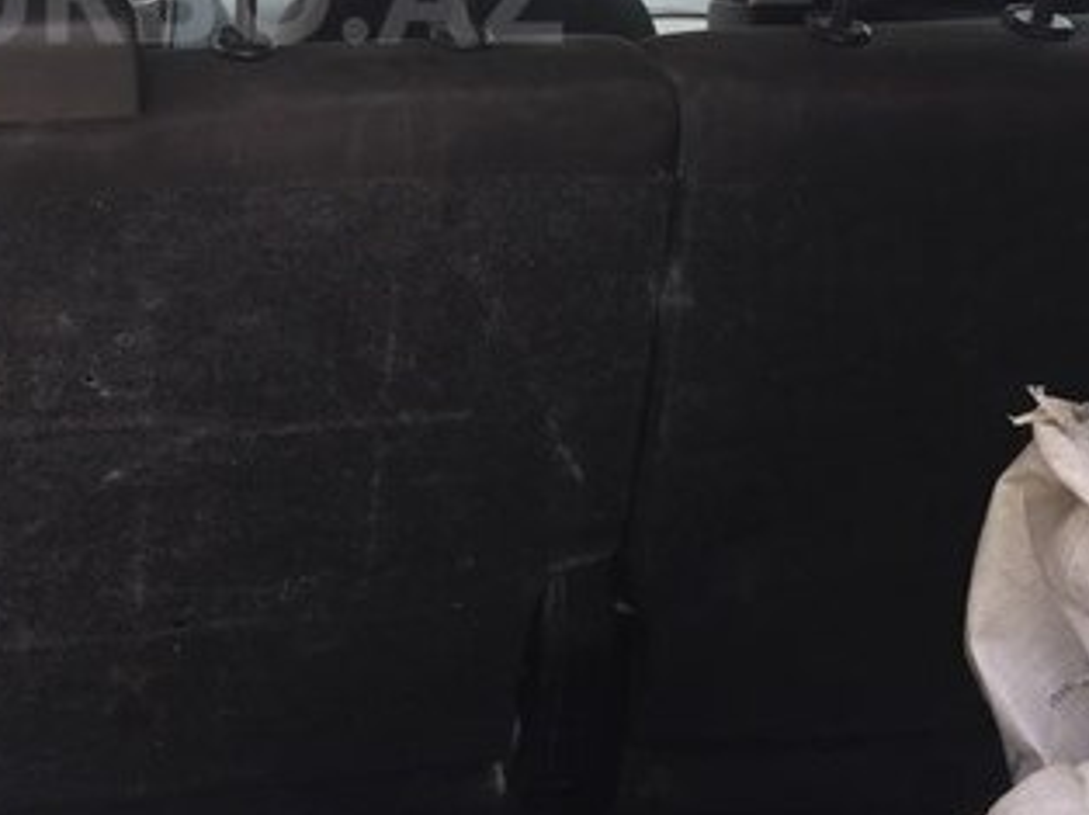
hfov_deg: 30.9
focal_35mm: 61
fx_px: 1918
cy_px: -9
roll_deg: +2.3
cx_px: 208
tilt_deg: -6.0
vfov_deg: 23.0
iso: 32
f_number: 2.2
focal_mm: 4.15
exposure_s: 1/100
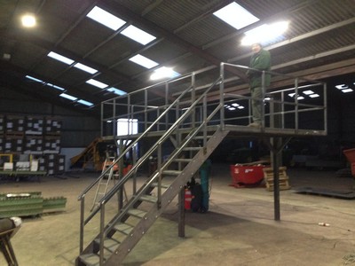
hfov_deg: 55.4
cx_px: 178
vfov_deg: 42.9
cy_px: 133
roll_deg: -1.0
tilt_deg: +4.5
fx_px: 338
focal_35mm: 33
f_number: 2.4
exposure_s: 1/20
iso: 400
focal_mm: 4.12
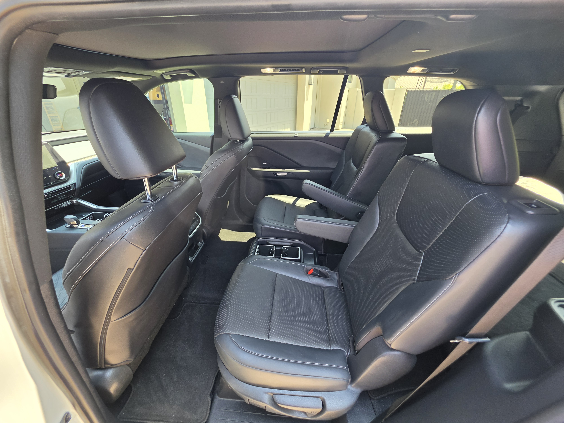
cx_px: 282
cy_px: 212
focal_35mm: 13
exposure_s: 1/120
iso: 80
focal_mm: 2.2
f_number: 1.9
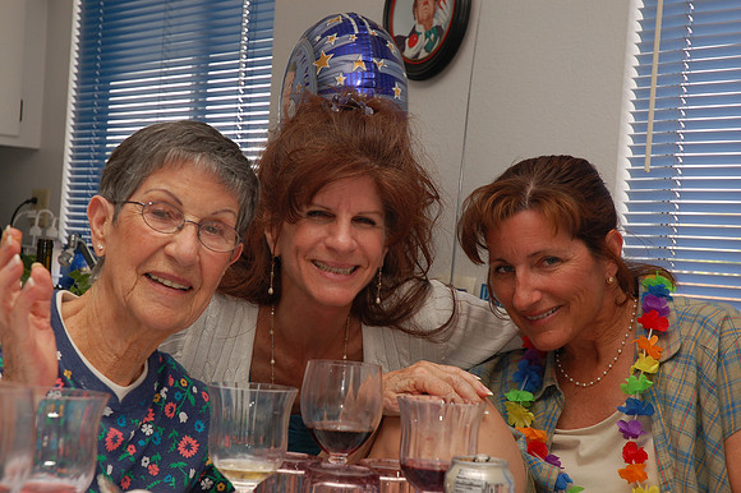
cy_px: 246
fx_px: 1697
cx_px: 370
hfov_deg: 24.6
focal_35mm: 82
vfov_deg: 16.5
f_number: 8
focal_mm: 55
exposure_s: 1/60
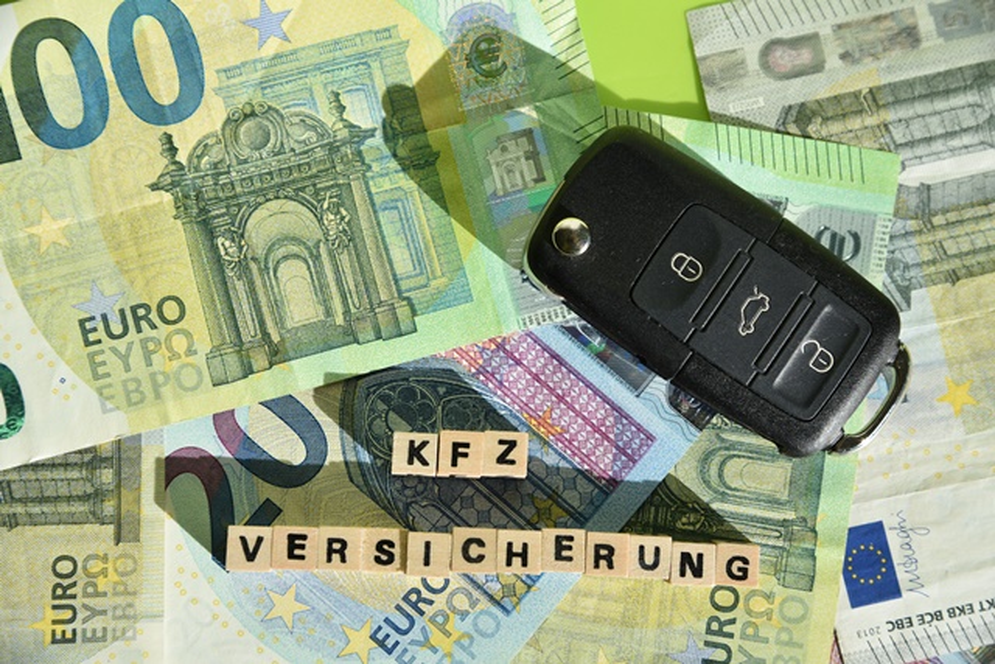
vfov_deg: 14.9
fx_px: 2543
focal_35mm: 92
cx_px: 498
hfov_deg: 22.1
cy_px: 332
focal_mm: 92
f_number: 8
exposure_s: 1/250
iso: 200
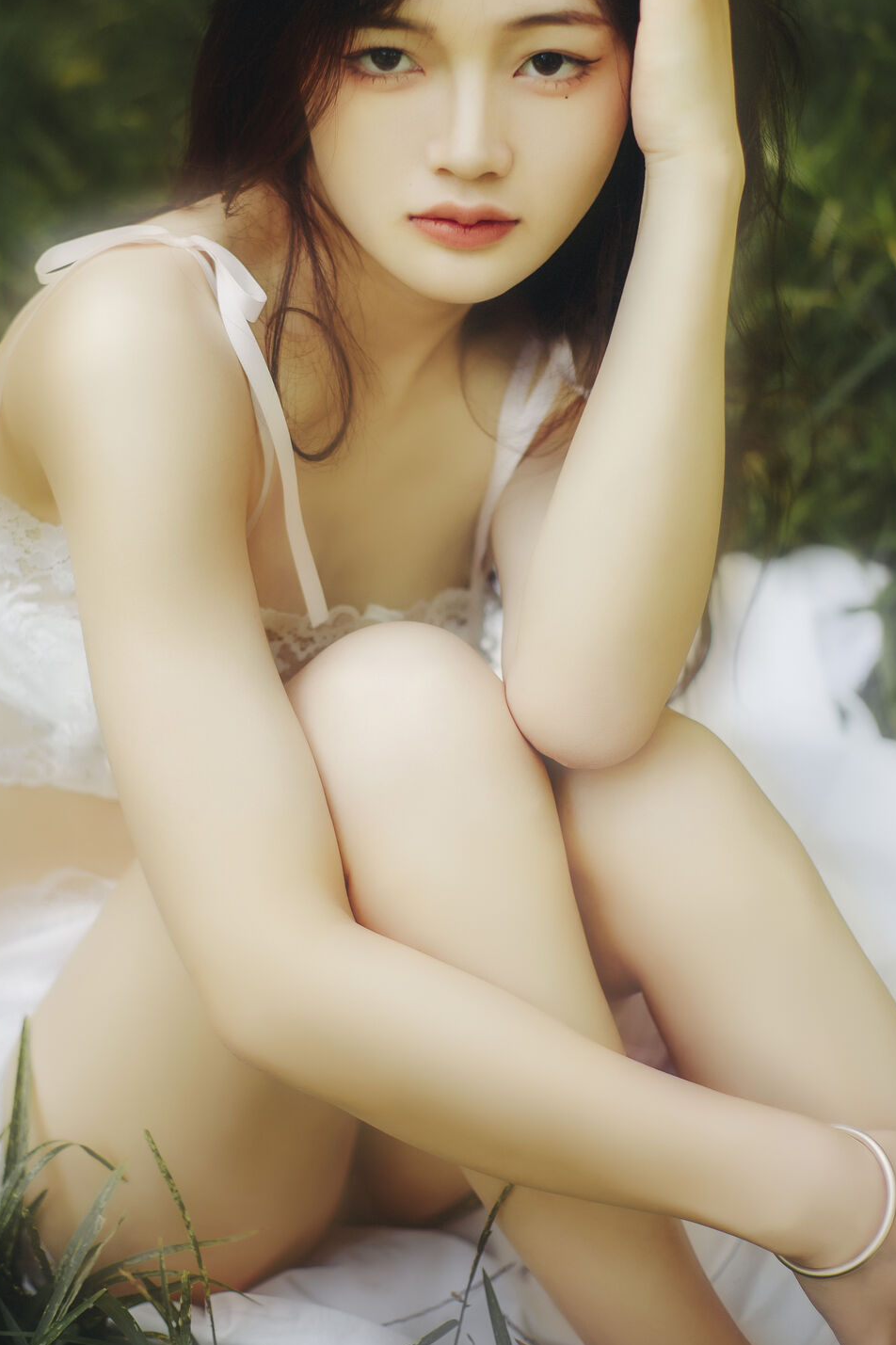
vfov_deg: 31.8
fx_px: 2353
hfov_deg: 21.5
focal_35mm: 63
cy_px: 541
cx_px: 357
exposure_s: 1/100
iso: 100
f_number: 2.5
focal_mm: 50
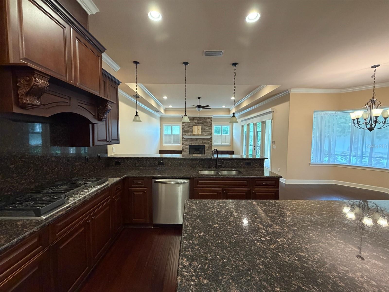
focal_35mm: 14
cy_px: 146
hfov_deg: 102.1
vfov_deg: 85.7
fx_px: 157
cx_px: 194
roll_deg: -0.8
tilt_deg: -3.3
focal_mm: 2.22
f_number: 2.2
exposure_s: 1/60
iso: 500
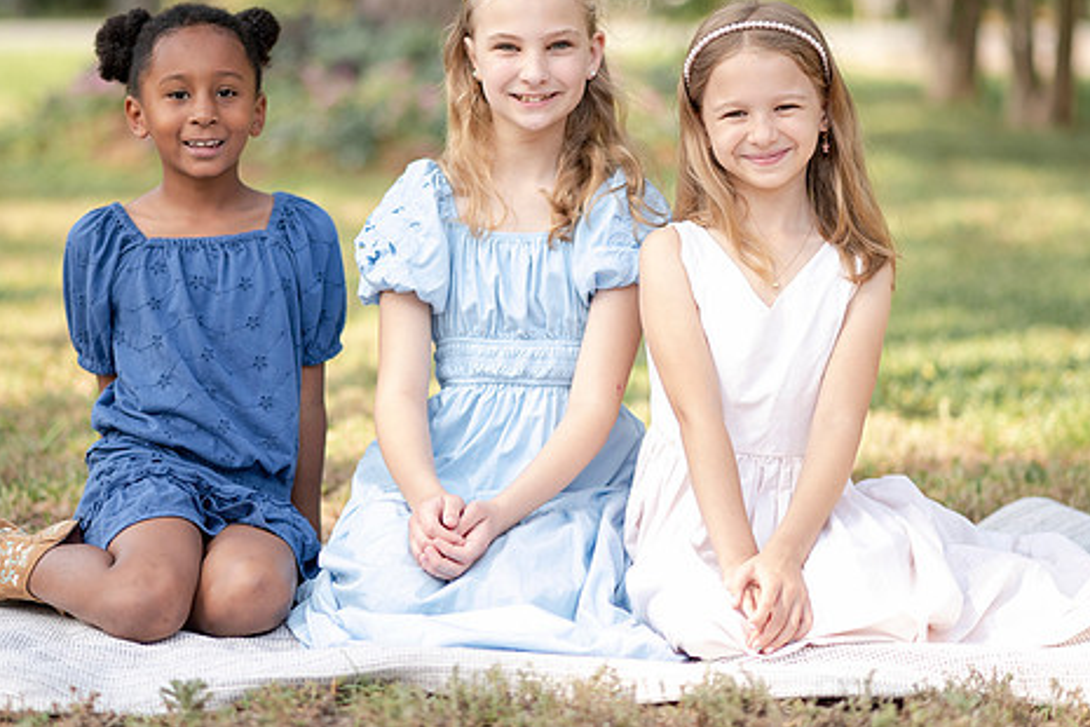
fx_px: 3209
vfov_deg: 12.9
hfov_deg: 19.3
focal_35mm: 106
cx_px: 502
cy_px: 276
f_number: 2
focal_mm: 85
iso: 320
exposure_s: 1/1600
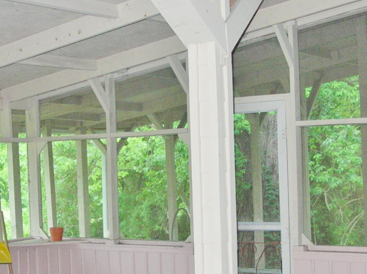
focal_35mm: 71
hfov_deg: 27.4
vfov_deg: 20.6
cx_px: 169
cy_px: 165
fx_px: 752
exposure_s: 1/60.1
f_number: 2.7
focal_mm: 6
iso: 108
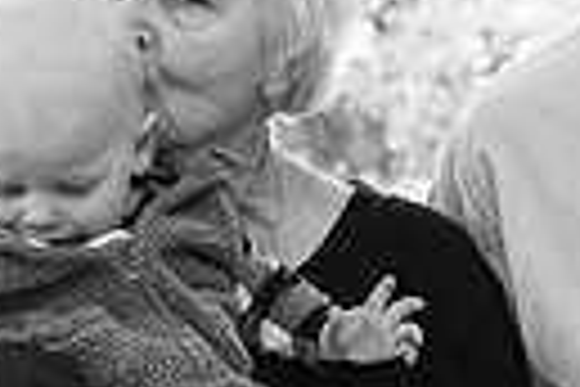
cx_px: 369
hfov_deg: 6.5
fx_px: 5075
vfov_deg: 4.4
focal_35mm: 315
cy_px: 439
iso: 1600
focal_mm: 70
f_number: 6.3
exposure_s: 1/320
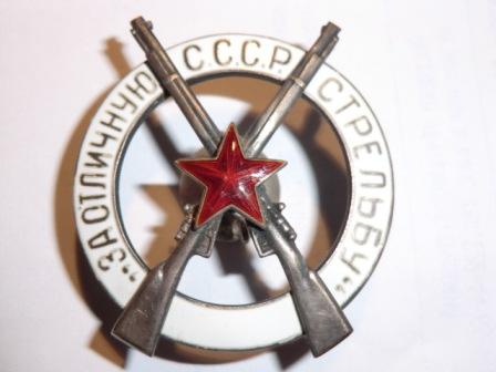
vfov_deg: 36.0
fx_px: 573
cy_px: 186
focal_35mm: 40
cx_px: 248
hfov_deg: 46.8
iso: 80
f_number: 3.8
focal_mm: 7.1
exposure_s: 1/60
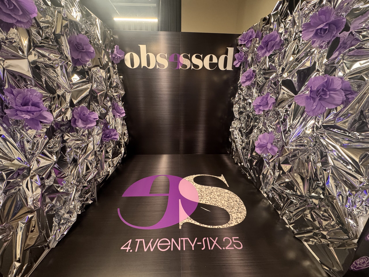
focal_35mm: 14
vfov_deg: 85.7
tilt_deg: -18.2
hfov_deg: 102.1
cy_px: 138
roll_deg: -1.1
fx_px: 149
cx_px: 184
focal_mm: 2.22
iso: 500
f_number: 2.2
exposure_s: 1/60
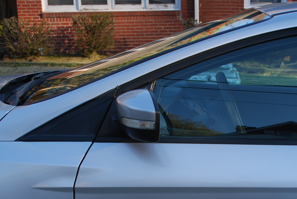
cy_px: 190
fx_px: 620
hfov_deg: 26.5
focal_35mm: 75
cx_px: 237
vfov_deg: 17.9
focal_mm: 26
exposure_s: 1/125
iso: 160
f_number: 5.6
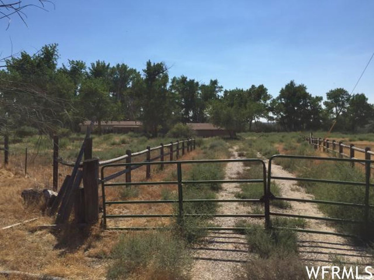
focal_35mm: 29
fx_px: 313
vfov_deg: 48.2
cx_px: 187
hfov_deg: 61.7
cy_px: 140
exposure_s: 1/3968
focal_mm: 4.15
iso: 32
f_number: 2.2
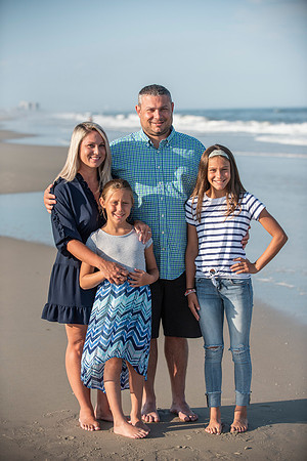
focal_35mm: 90
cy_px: 230
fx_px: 1151
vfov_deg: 22.6
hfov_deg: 15.2
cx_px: 154
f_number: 3.5
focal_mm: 90
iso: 250
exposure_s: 1/3200
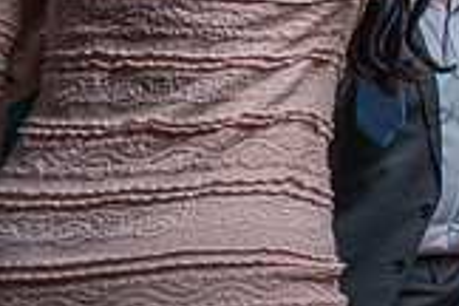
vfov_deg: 14.6
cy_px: 242
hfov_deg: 17.8
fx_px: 1186
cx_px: 816
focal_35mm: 93
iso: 2000
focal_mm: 26
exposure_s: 1/200
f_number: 5.6
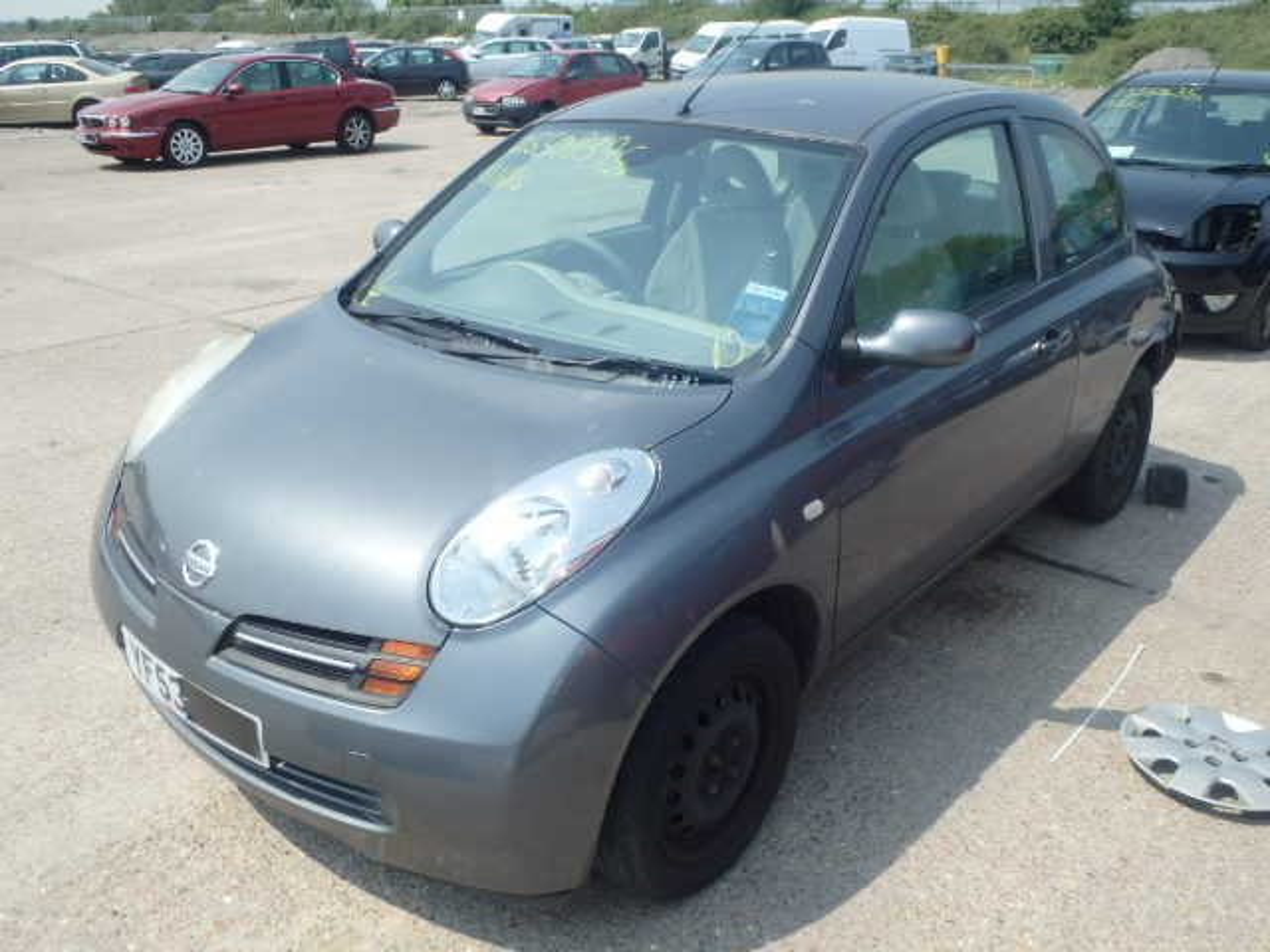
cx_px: 635
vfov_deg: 46.8
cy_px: 476
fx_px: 1101
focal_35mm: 30
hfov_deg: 60.0
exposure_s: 1/80
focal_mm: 5.4
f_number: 11
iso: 125
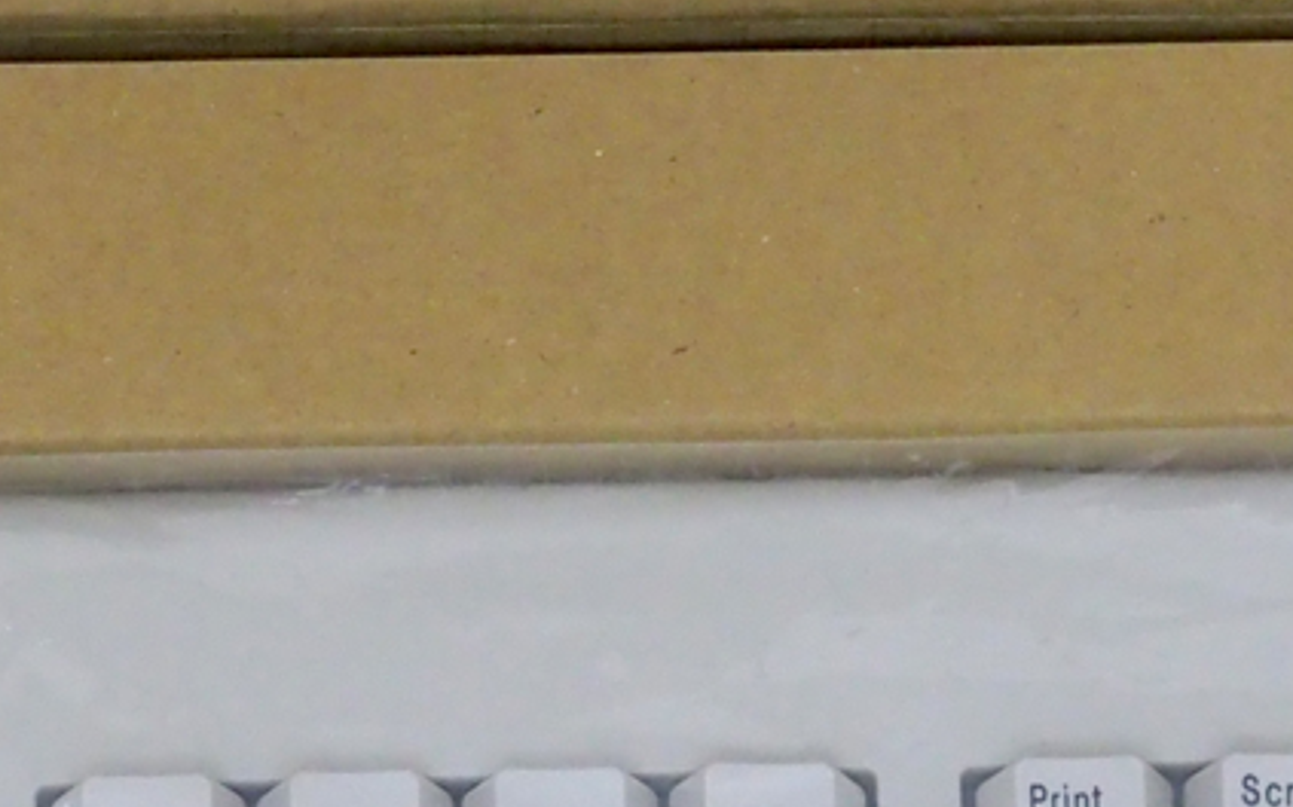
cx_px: 156
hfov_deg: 6.2
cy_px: 954
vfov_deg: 3.9
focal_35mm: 337
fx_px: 11871
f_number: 4
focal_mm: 35
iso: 1250
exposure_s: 1/80
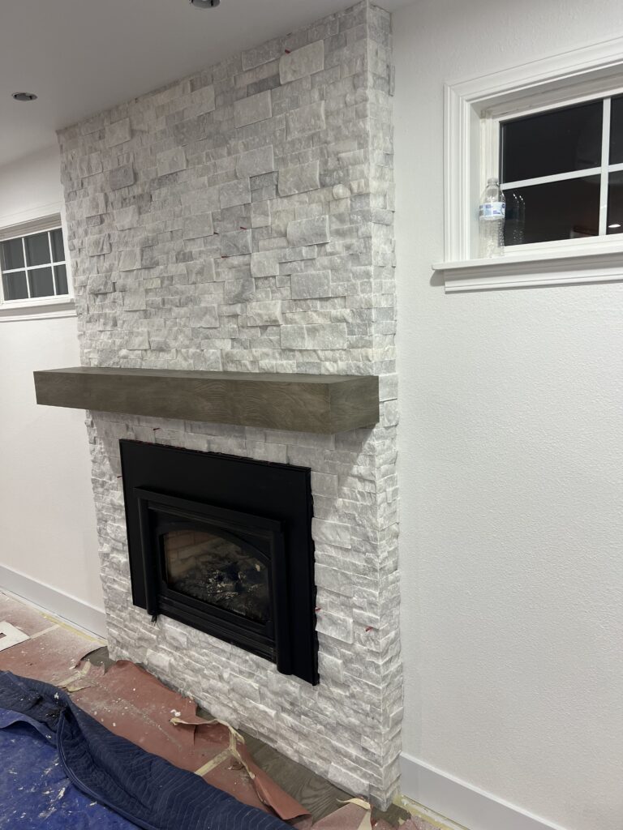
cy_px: 415
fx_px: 624
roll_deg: +1.8
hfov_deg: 53.1
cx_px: 312
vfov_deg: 67.3
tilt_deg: -9.1
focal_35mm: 26
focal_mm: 5.7
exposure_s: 1/60
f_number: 1.5
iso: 64
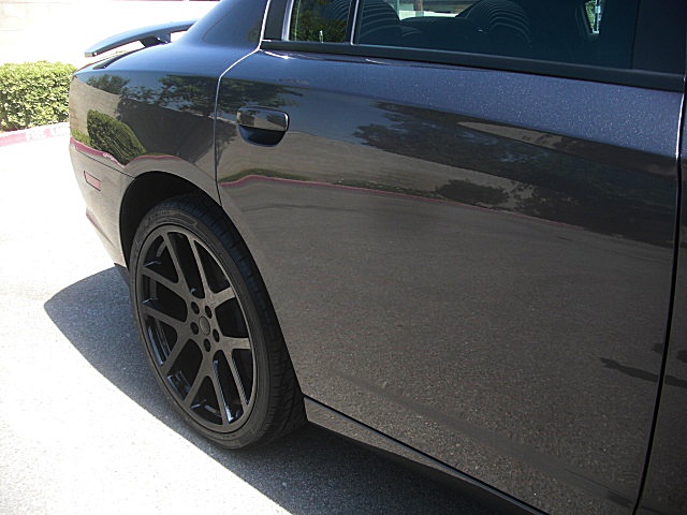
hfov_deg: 51.4
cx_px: 344
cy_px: 258
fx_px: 714
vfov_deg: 39.7
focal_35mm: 36
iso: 50
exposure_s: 1/200
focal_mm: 6.3
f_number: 2.8
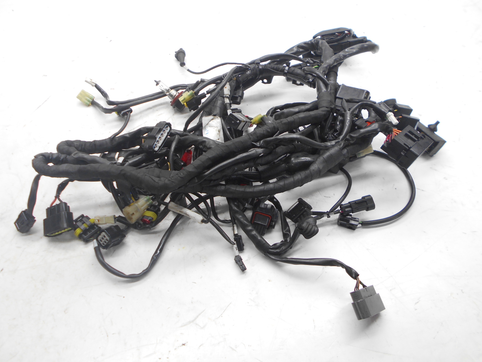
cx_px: 236
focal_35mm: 27
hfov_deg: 65.3
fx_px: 376
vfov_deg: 51.4
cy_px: 176
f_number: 3.2
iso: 100
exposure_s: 1/30
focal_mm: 4.6
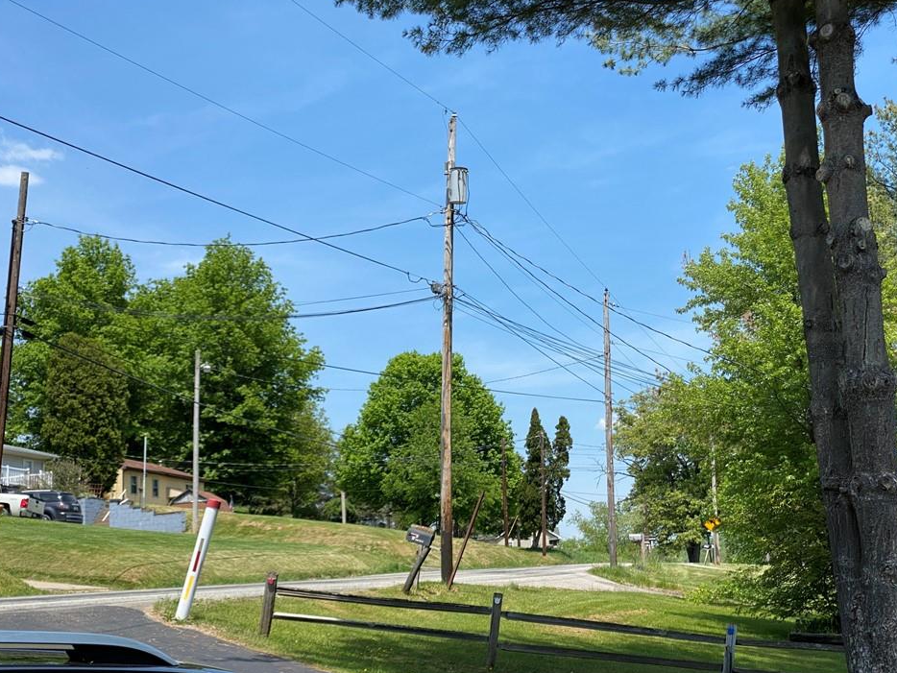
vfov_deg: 25.7
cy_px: 346
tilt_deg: +9.6
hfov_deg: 33.8
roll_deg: +2.3
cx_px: 463
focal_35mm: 57
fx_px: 1477
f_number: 2
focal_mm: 6
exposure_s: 1/1020
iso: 20
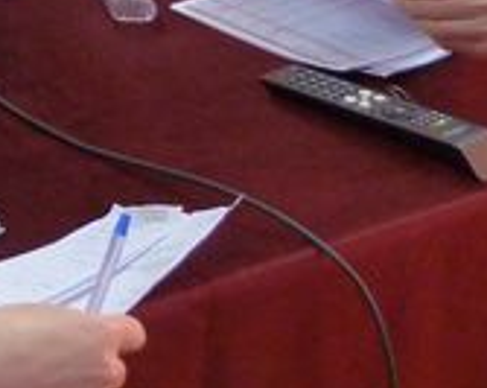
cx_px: -341
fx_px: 1683
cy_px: -333
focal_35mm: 117
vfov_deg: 12.0
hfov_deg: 14.7
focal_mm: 4.5
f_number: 2.8
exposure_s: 1/30
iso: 400
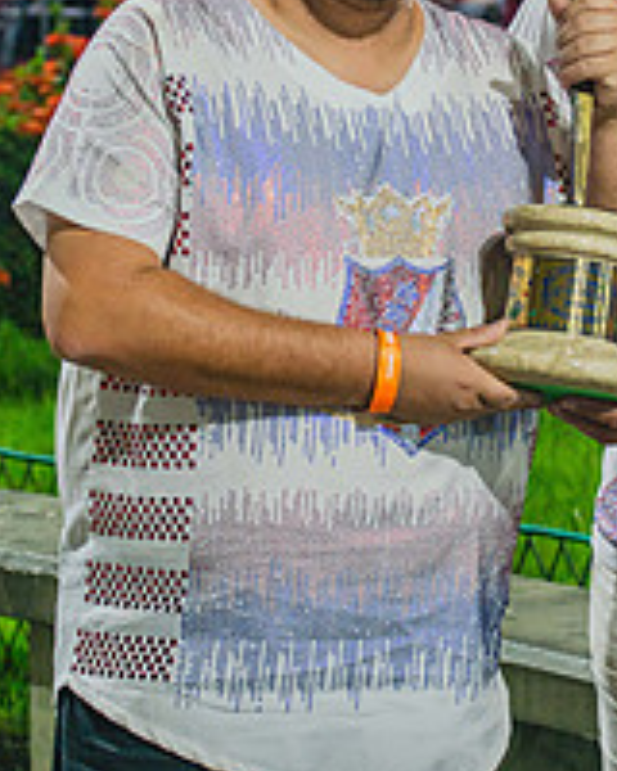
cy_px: 146
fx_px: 3766
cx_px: 571
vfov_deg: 11.6
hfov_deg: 9.3
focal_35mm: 165
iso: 1000
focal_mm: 78
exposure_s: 1/125
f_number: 5.6
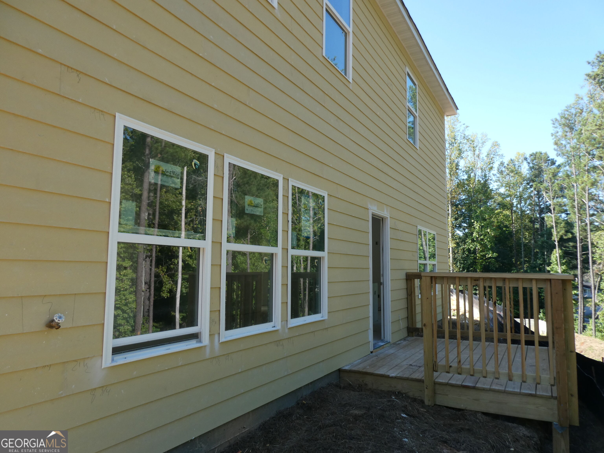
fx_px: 419
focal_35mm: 24
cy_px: 226
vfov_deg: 56.8
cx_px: 302
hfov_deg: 71.6
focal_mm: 4.3
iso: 80
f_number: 3.3
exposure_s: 1/250
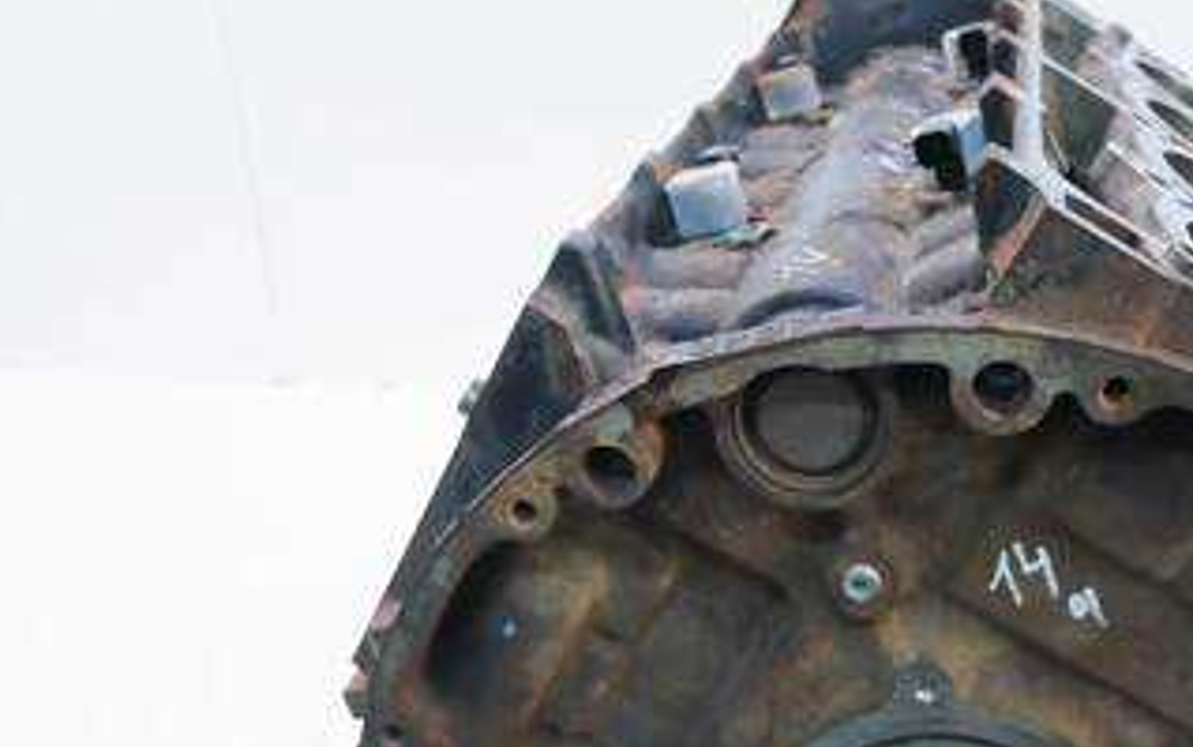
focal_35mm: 48
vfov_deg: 26.7
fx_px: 1561
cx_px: 833
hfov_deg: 41.1
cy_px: 511
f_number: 3.7
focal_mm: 15
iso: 500
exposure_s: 1/60
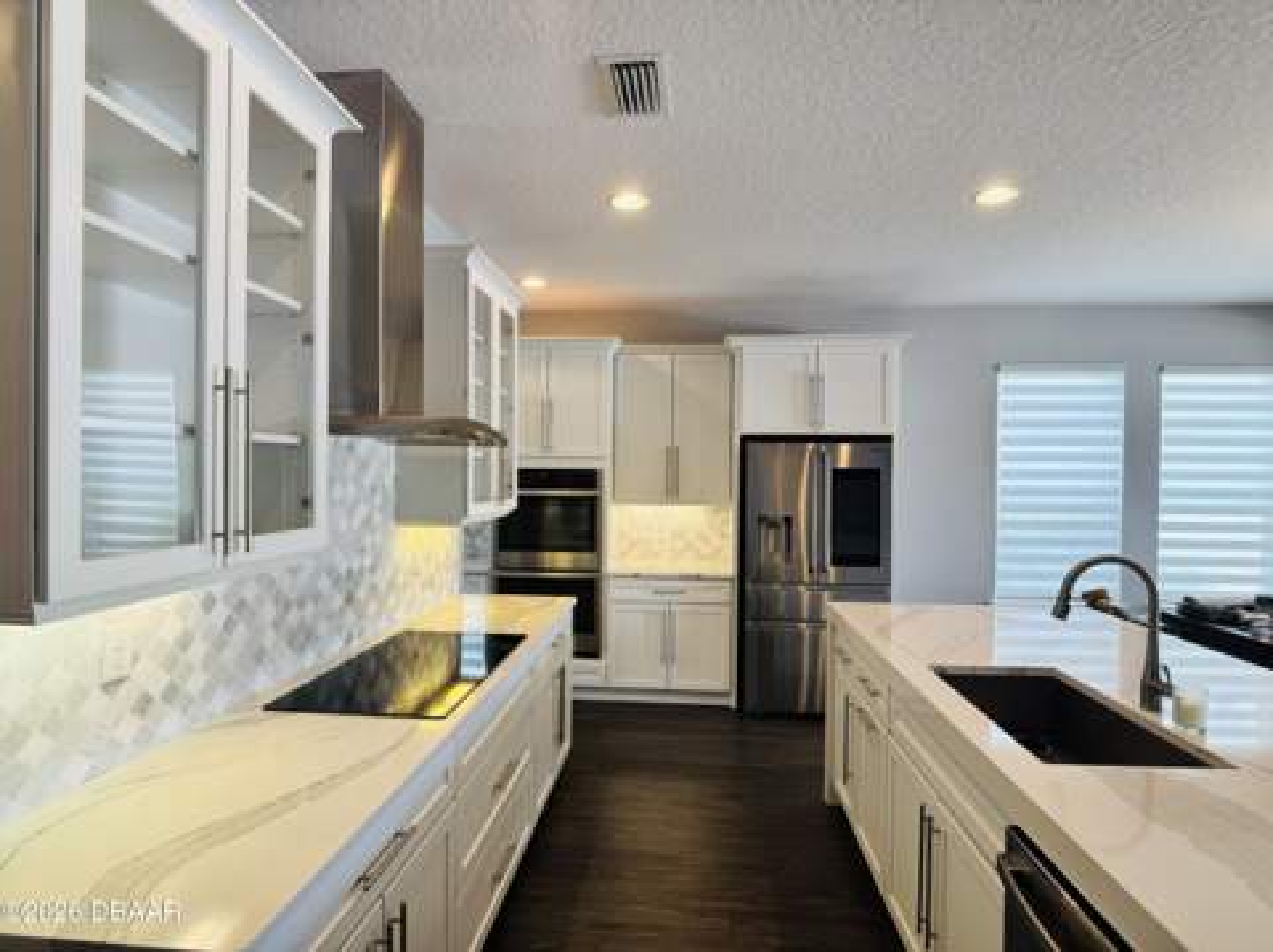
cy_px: 476
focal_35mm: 24
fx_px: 882
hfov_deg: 71.7
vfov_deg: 56.7
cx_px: 636
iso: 100
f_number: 1.78
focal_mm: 6.76
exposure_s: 1/120
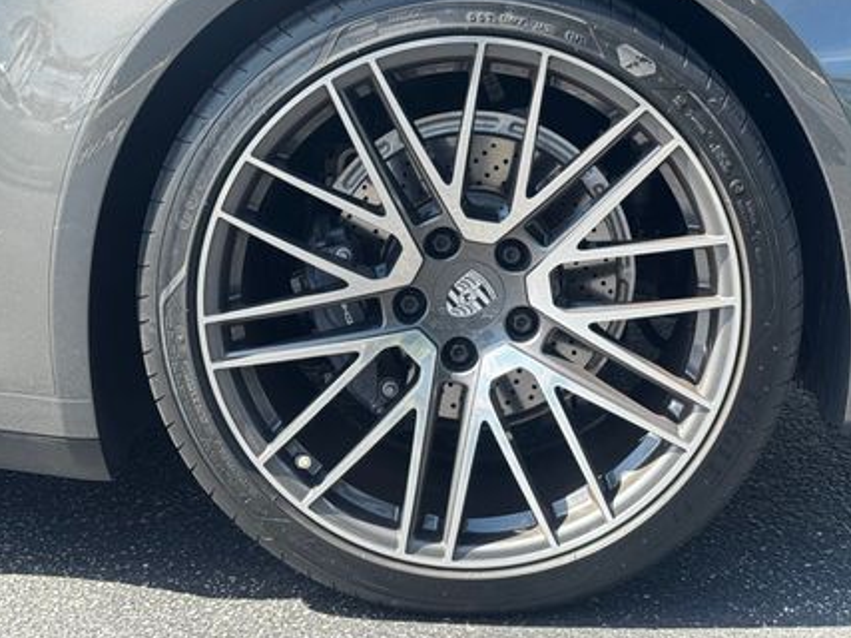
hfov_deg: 27.0
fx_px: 1770
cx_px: 468
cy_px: 165
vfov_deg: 20.3
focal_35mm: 72
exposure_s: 1/407
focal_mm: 6.76
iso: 64
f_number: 1.78
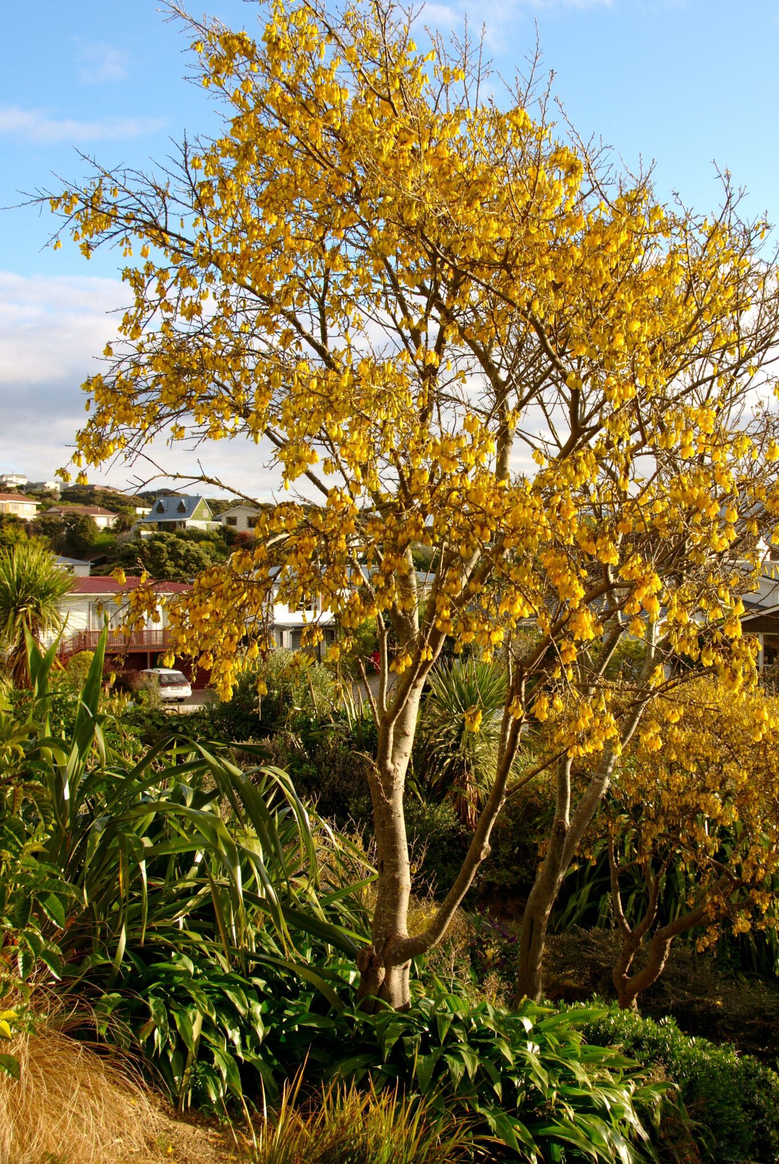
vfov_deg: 40.3
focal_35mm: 49
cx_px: 453
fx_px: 1585
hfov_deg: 27.6
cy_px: 562
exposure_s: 1/160
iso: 100
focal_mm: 26
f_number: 6.3
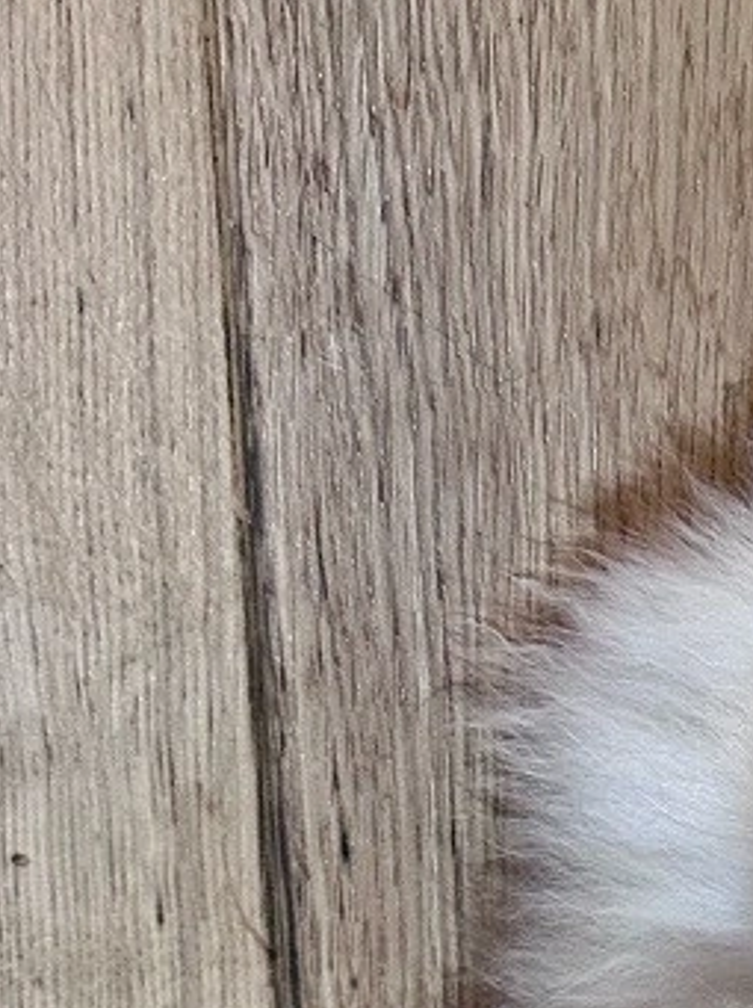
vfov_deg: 20.0
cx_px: 1305
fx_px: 2732
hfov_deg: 14.1
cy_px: 1106
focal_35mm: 94
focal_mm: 6.86
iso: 250
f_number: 1.78
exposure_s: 1/70
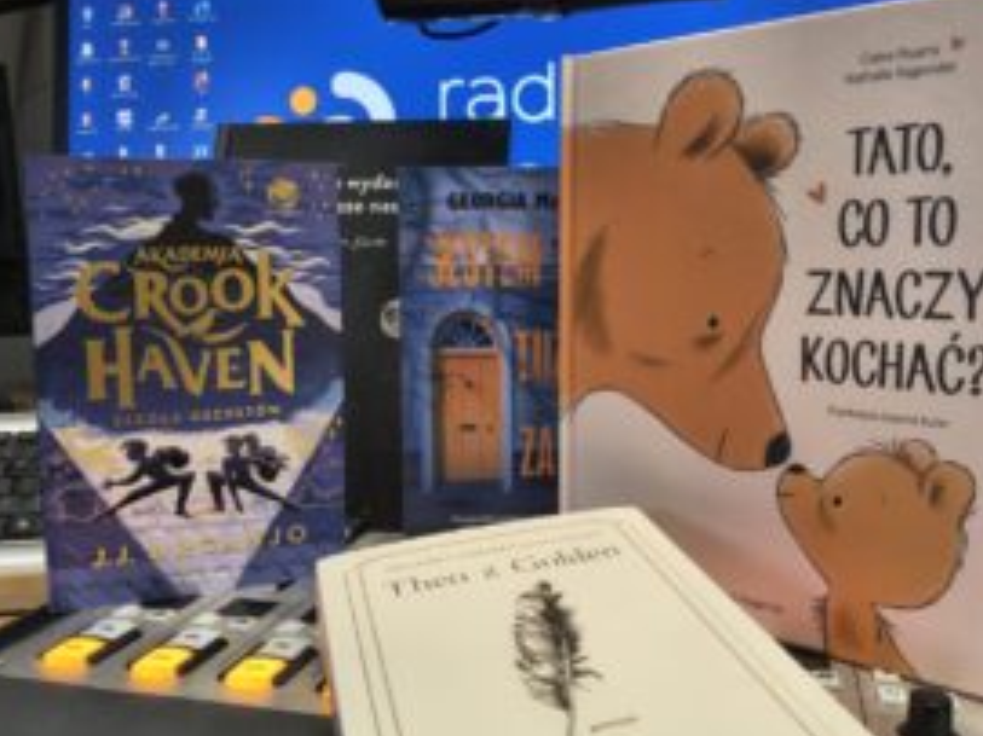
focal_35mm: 34
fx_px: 965
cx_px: 539
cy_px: 330
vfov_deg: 41.7
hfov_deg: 53.9
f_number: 1.8
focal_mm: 4.81
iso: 359
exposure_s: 1/50
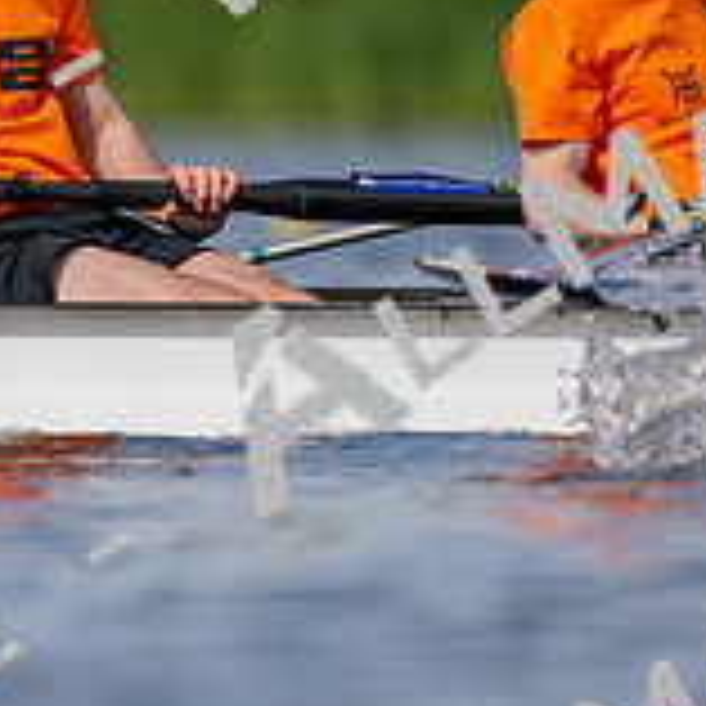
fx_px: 43357
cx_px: -153
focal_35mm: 1879
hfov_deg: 0.9
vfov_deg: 0.9
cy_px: 92
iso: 250
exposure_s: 1/2500
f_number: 4
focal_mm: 600
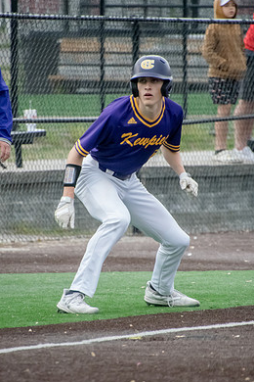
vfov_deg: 3.4
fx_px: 6413
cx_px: 121
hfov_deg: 2.3
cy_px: 193
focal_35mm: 606
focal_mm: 350
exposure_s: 1/2000
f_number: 6.3
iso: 5000
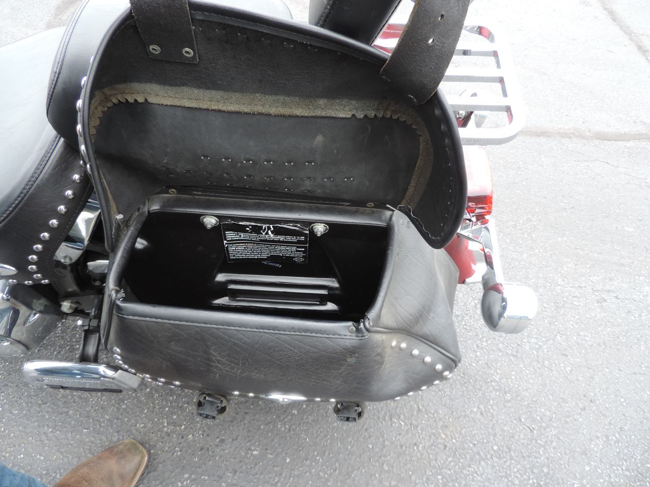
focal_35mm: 24
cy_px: 244
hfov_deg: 71.6
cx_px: 325
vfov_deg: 56.8
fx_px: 451
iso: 110
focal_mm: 4.3
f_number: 3
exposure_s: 1/30
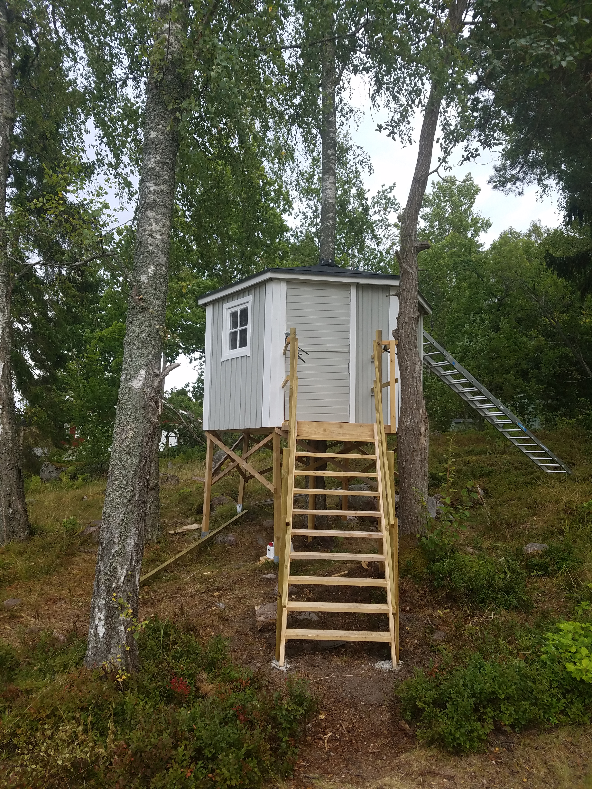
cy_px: 394
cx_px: 296
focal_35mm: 26
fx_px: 593
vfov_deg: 67.3
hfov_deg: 53.1
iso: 50
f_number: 1.7
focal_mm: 4.2
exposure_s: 1/313
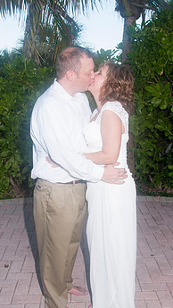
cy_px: 151
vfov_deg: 49.4
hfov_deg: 29.0
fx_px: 334
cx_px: 95
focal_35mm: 41
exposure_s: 1/125
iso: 200
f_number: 9
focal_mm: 20
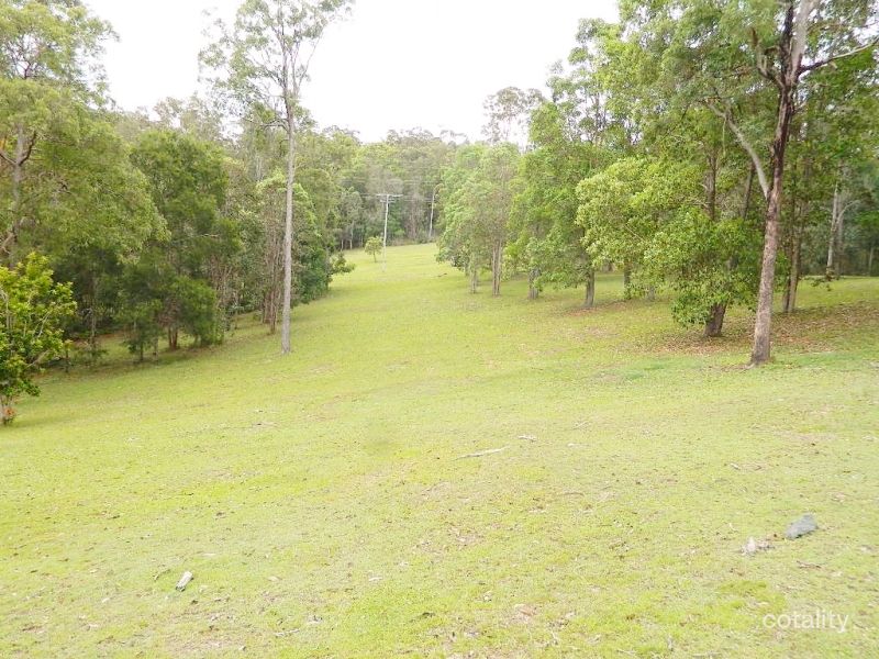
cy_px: 330
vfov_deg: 45.4
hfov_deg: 58.4
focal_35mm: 31
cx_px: 440
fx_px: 787
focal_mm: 5.6
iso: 80
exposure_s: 1/400
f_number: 3.2
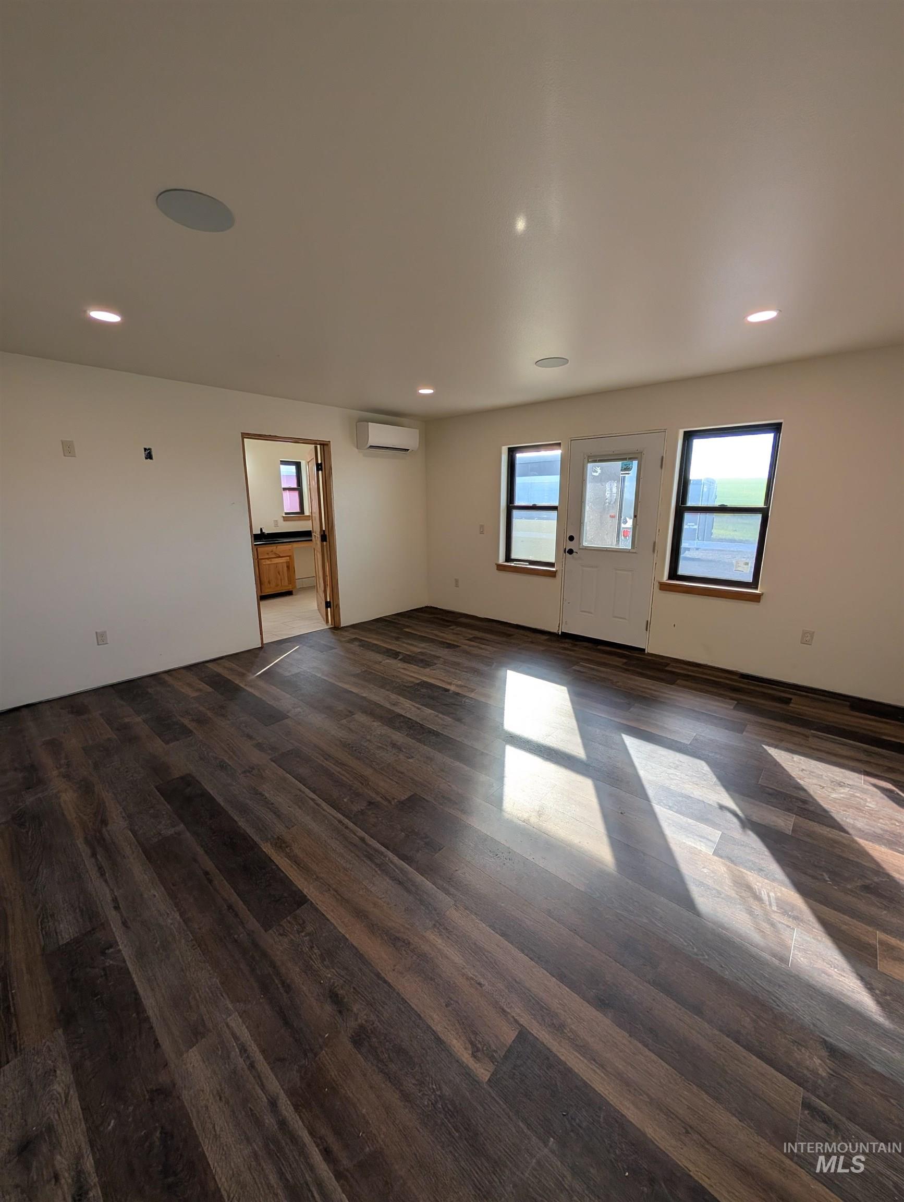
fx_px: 417
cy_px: 601
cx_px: 452
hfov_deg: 94.6
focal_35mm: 12
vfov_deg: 110.5
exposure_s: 1/496
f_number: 1.7
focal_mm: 2.02
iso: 63
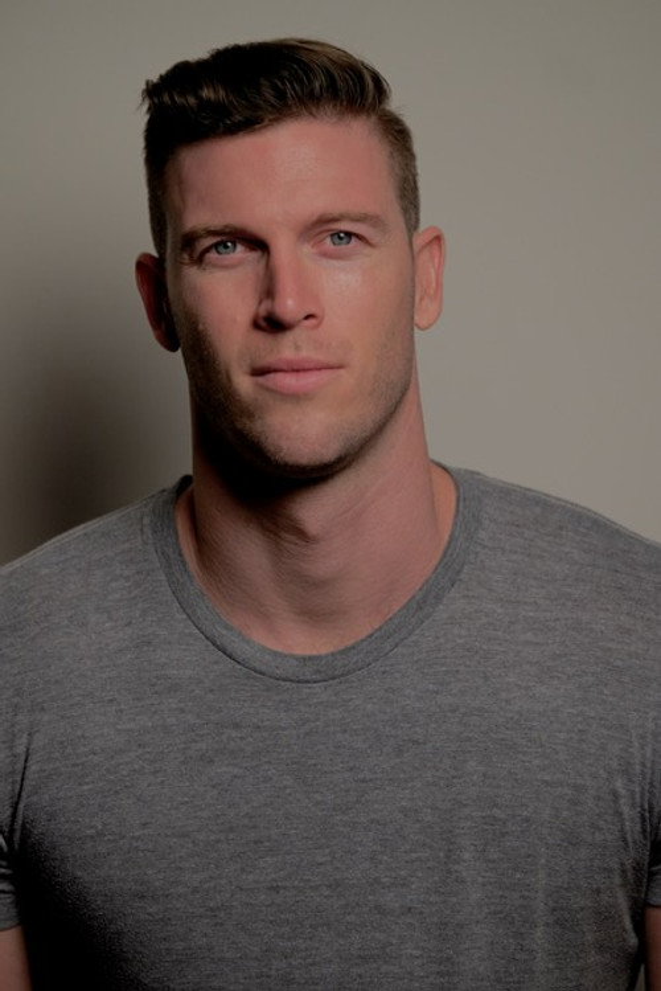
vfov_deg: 11.9
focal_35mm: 173
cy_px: 496
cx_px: 330
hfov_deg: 7.9
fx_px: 4760
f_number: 2.8
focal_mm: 115
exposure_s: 1/180
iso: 1250
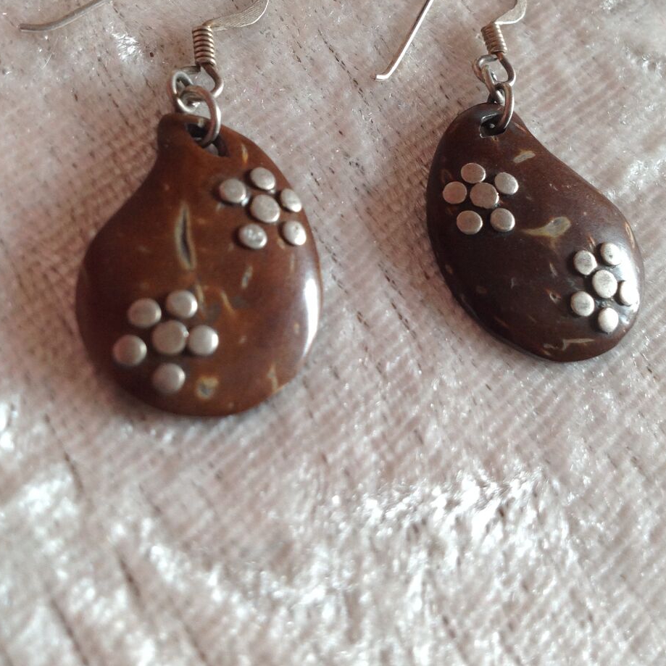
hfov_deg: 37.5
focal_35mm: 45
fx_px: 980
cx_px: 355
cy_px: 202
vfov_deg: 37.0
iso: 64
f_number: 2.4
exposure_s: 1/60
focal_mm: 4.28
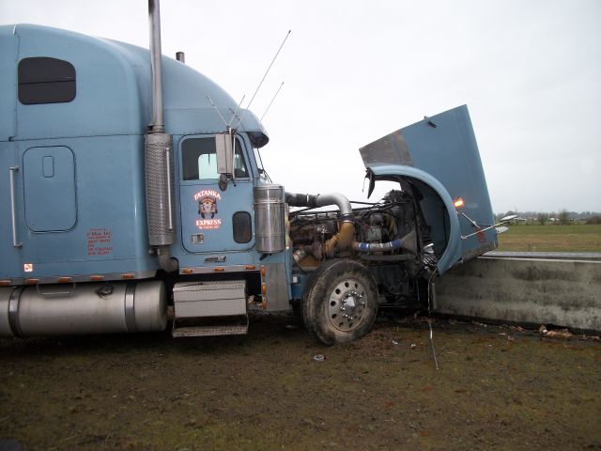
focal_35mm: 32
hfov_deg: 56.8
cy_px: 226
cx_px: 300
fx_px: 556
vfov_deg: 44.2
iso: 80
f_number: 2.9
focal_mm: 5.7
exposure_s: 1/640
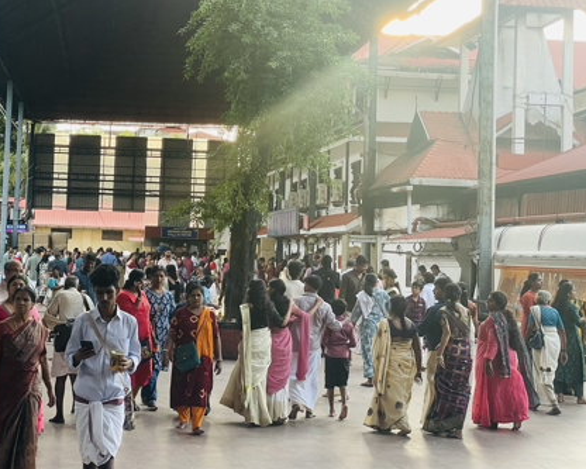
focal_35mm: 78
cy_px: 145
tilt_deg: +2.5
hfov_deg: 24.4
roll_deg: -0.1
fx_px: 1353
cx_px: 216
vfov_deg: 19.6
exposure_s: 1/99
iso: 64
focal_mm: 6
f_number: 2
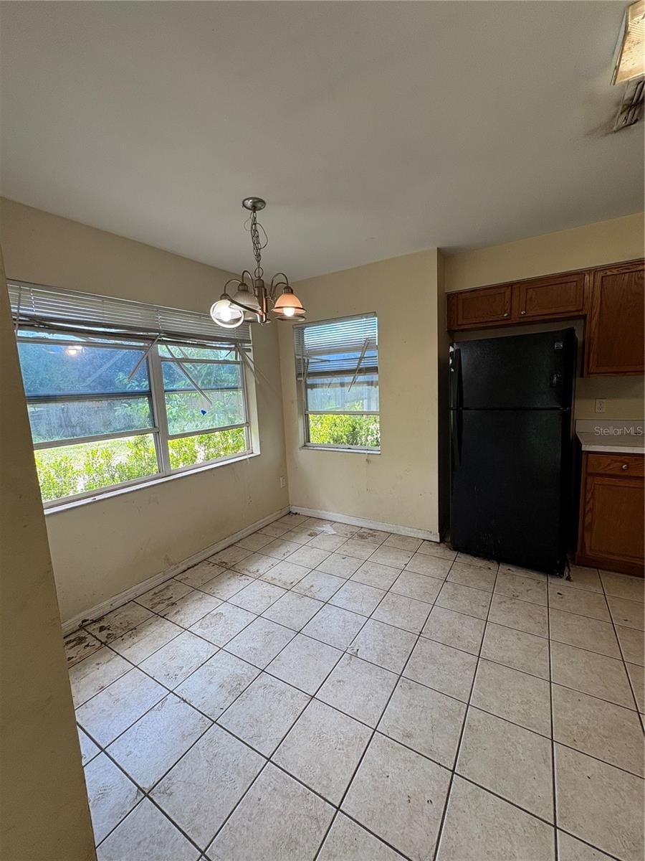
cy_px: 430
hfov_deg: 85.7
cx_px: 322
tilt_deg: -7.3
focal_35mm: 14
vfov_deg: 102.1
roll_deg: +1.6
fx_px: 348
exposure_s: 1/120
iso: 100
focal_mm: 2.22
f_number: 2.2
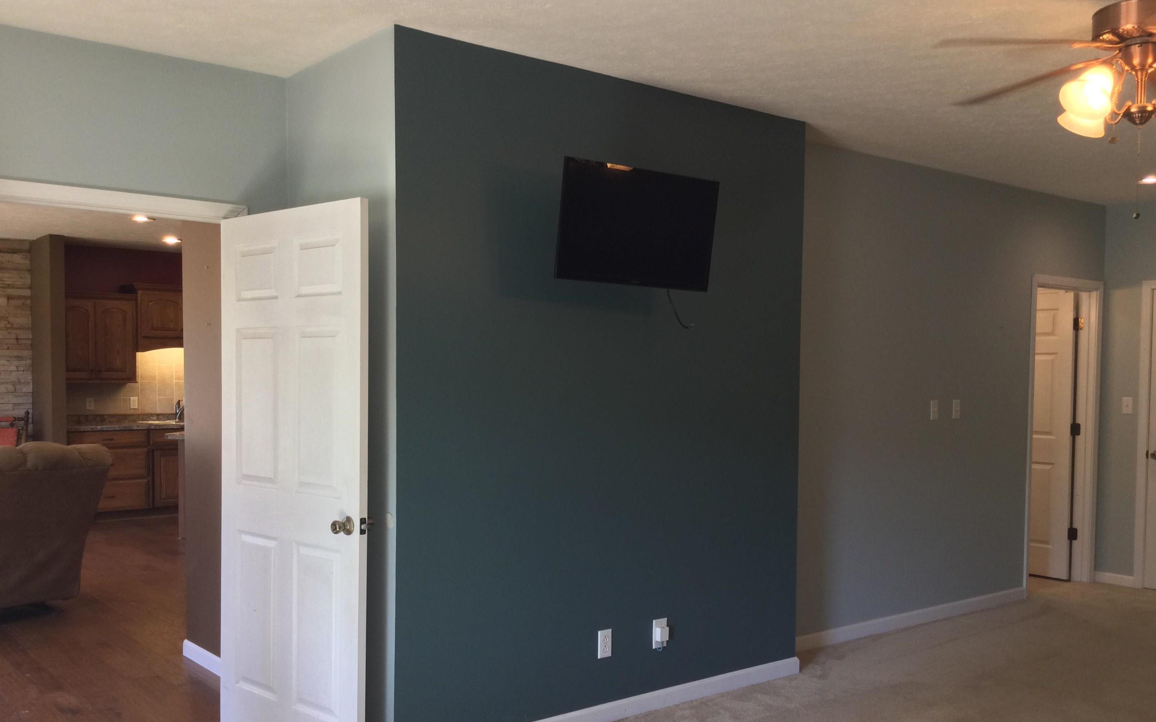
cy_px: 417
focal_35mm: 33
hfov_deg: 58.1
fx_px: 1040
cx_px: 580
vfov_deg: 38.2
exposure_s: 1/30
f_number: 2.4
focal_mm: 3.3
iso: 50
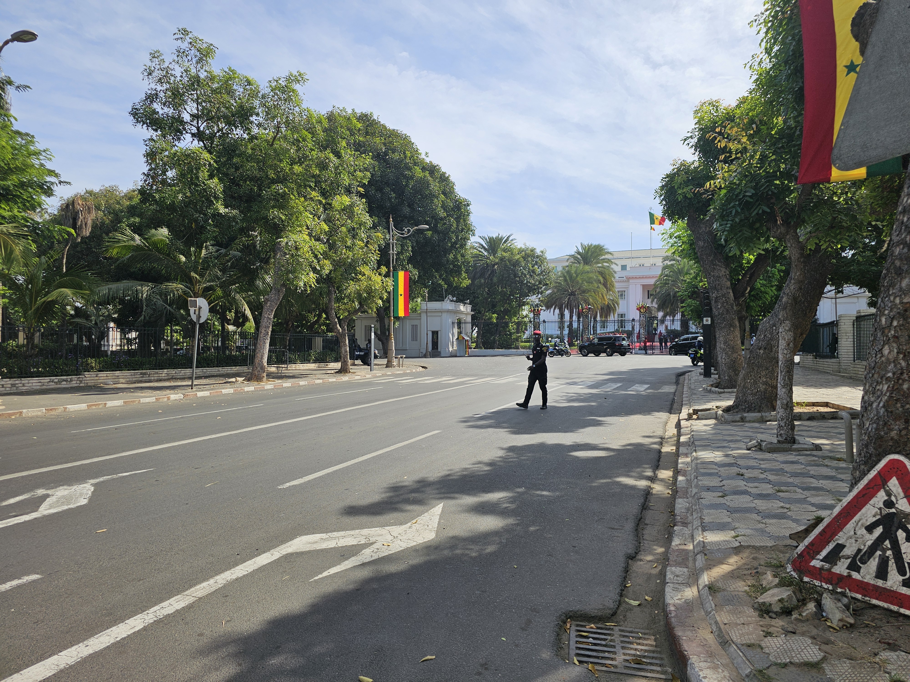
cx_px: 455
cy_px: 341
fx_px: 605
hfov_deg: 73.9
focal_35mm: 23
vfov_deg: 58.9
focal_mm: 6.3
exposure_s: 1/748
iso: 10
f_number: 1.7
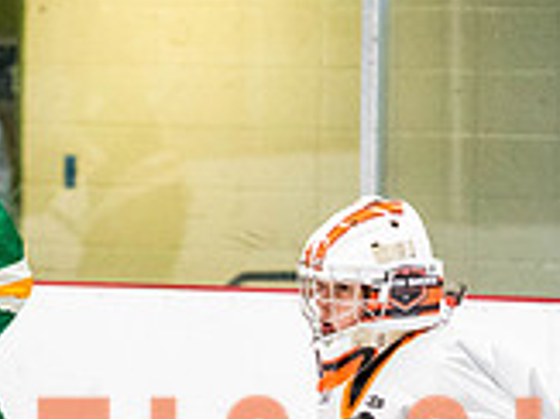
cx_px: -103
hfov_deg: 3.2
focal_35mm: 612
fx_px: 9893
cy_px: 483
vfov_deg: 2.4
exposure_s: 1/640
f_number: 2.8
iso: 2500
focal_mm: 112
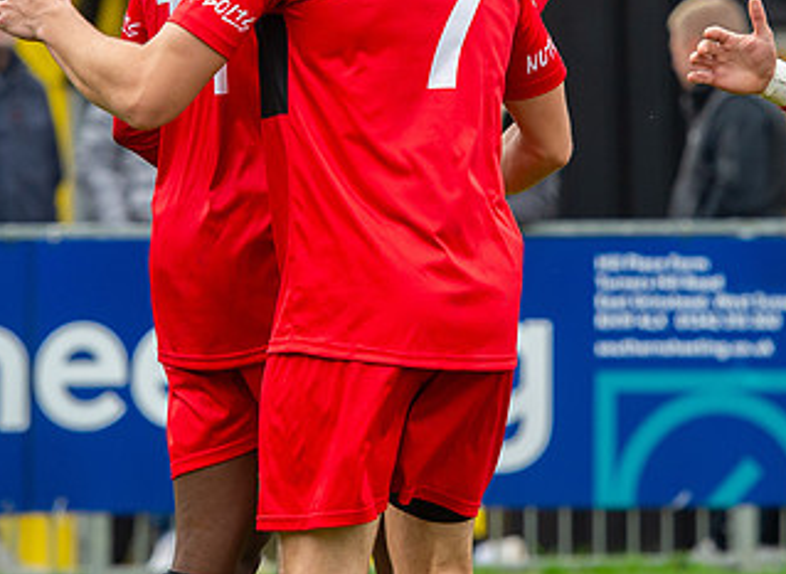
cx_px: 451
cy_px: -28
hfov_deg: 5.2
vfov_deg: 3.8
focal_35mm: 384
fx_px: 8638
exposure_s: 1/1000
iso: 800
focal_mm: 160
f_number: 4
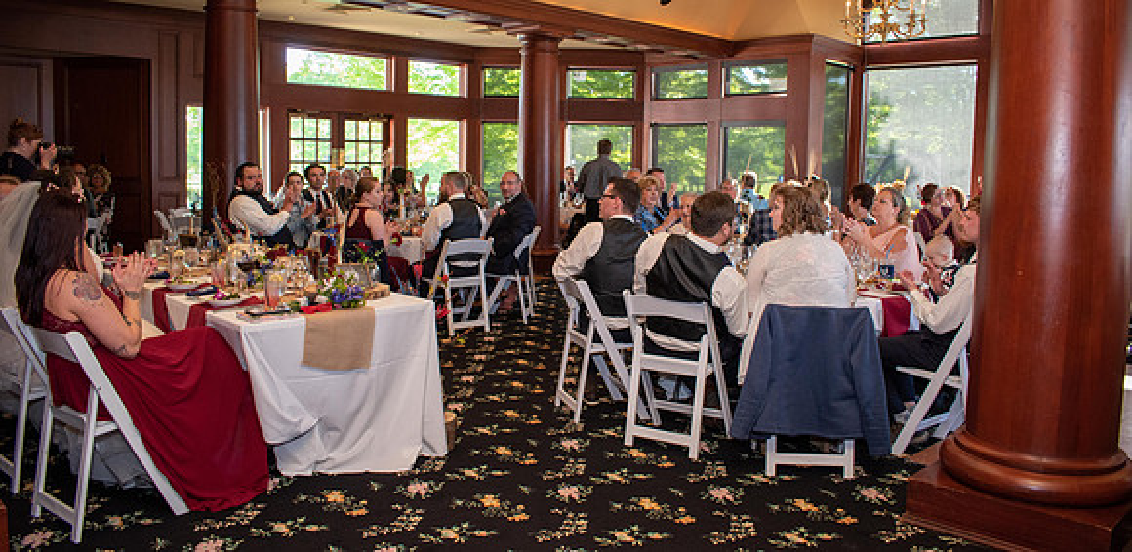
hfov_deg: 67.4
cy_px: 242
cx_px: 566
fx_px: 849
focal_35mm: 29
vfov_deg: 36.0
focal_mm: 18
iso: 800
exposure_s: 1/80
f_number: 4.5
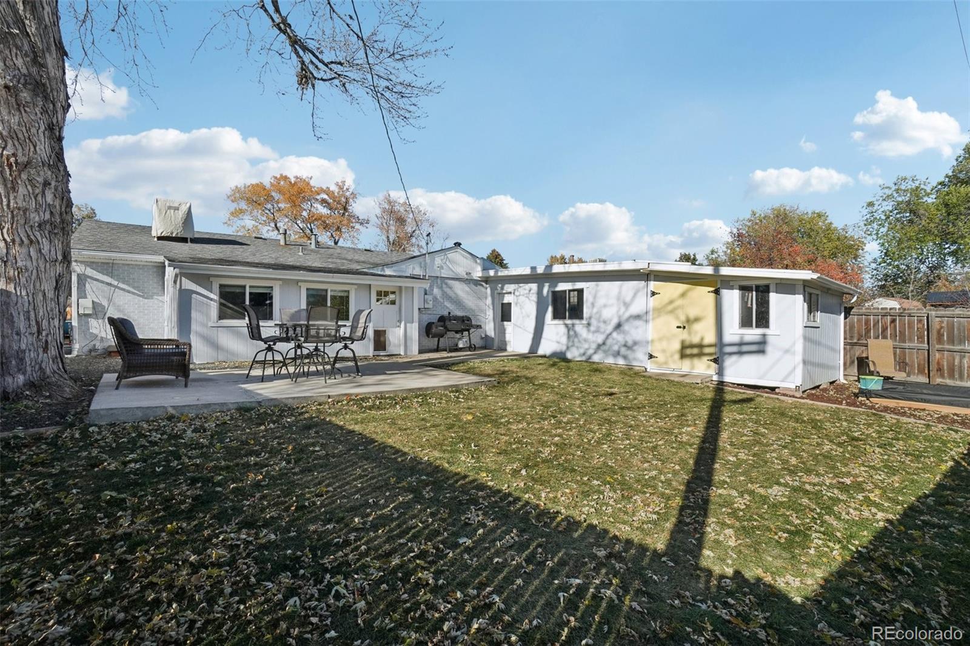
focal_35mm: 15
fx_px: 404
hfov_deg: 100.4
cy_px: 323
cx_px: 485
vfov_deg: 77.3
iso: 400
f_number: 8
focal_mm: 10
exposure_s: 1/1000
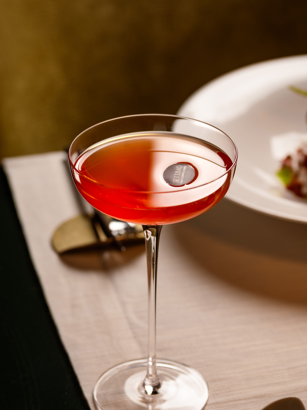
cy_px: 212
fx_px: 1514
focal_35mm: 128
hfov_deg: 11.6
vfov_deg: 15.4
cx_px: 168
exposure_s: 1/250
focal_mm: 105
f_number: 6.3
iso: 125
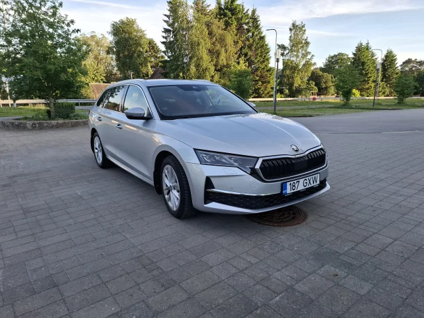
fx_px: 282
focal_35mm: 23
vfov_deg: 58.9
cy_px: 159
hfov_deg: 73.9
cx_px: 212
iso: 50
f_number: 1.8
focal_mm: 5.54
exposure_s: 1/426
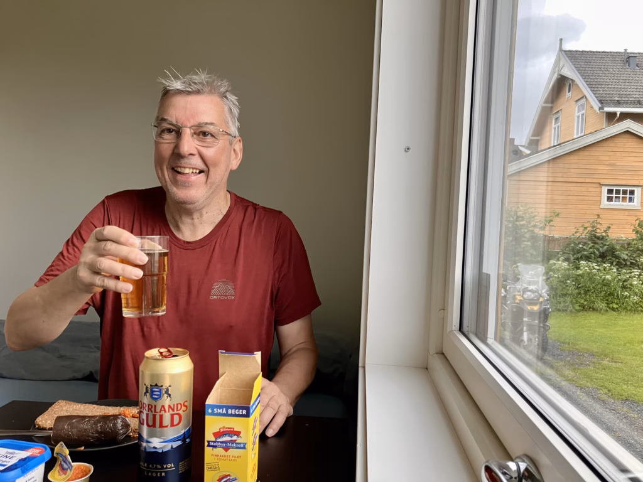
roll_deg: -1.9
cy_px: 241
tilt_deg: -3.2
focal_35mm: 28
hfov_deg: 63.4
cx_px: 322
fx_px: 520
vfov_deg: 49.7
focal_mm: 3.99
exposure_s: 1/60
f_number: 1.8
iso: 100
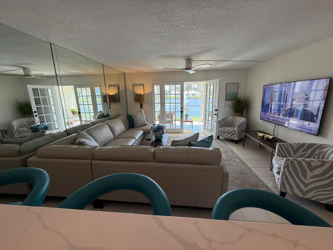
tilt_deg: -12.7
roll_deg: +0.2
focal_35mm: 14
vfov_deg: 85.7
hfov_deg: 102.1
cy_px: 125
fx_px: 135
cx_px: 166
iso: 100
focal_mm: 2.22
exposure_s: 1/120
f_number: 2.2
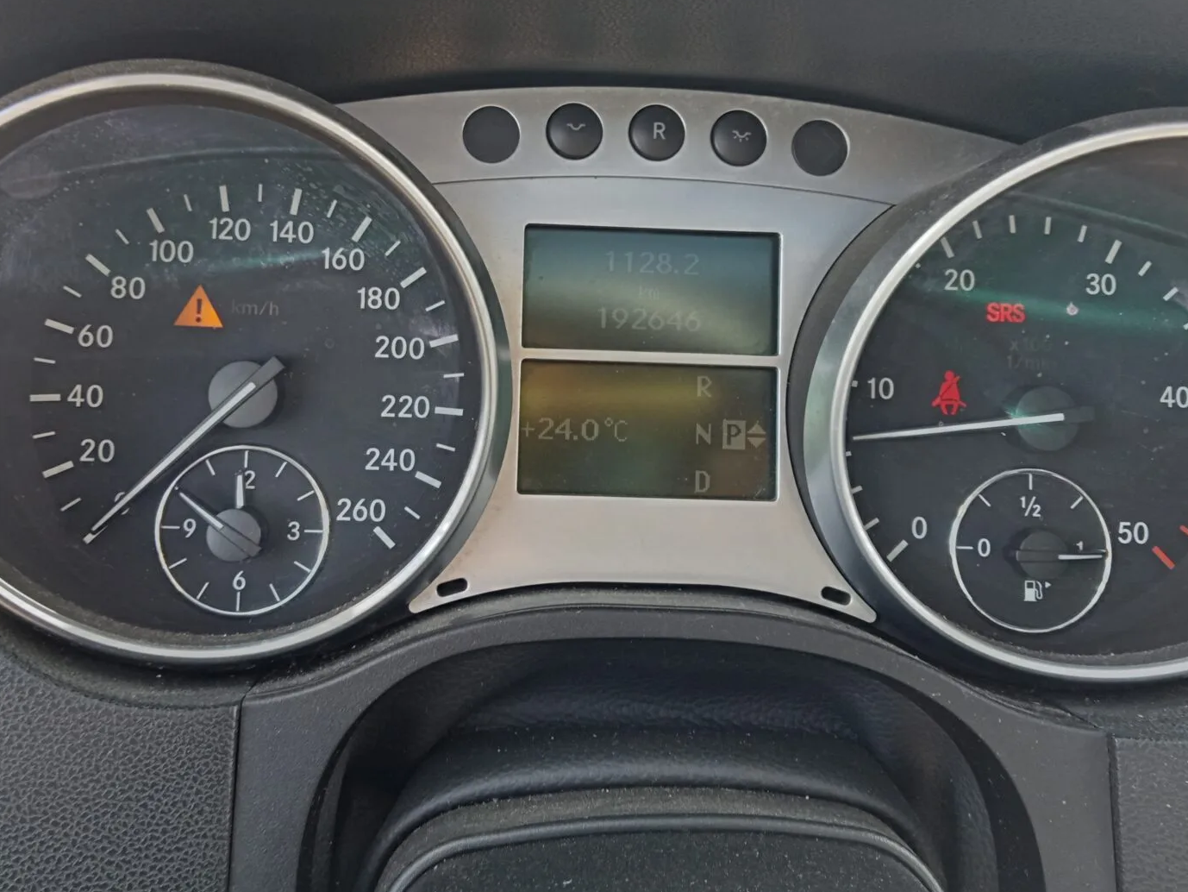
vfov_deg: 36.5
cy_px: 311
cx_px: 549
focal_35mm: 39
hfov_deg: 47.8
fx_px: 1339
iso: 112
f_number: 2.2
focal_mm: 3.46
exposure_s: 1/50
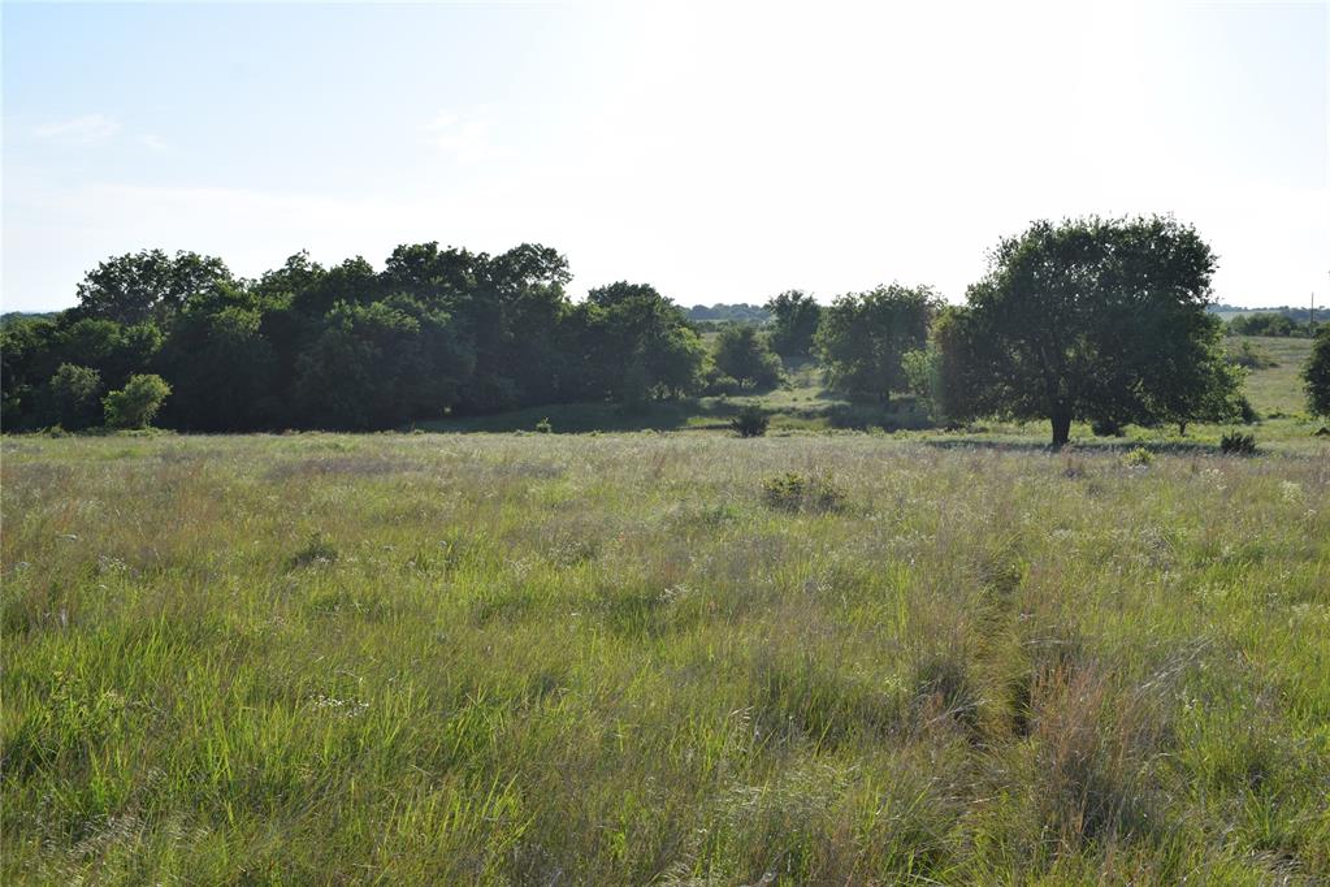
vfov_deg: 34.2
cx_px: 665
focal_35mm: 39
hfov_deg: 49.6
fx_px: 1441
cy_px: 444
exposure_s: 1/400
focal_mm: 26
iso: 200
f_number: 10
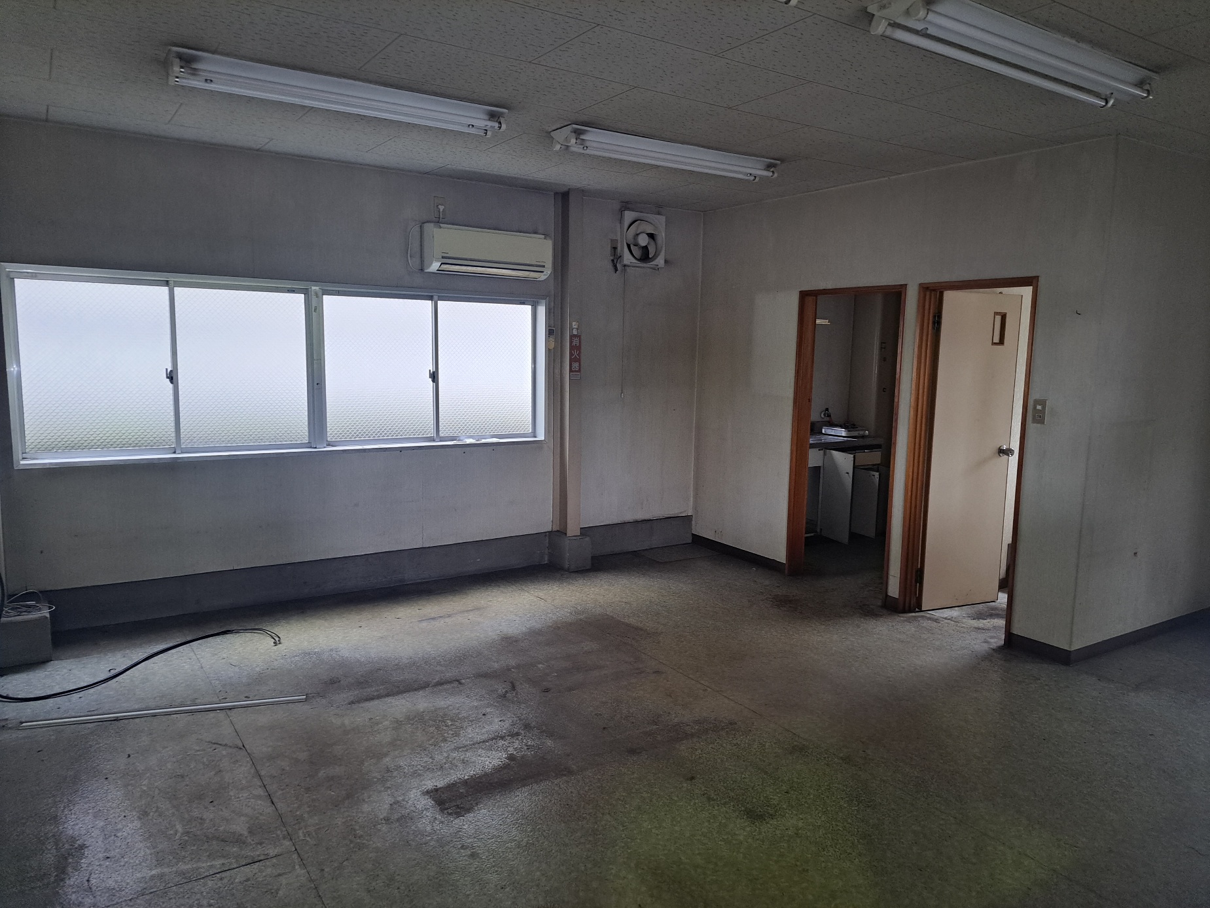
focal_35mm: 24
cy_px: 454
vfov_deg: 56.8
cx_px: 605
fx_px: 839
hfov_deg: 71.6
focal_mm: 5.23
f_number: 1.8
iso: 250
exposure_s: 1/50
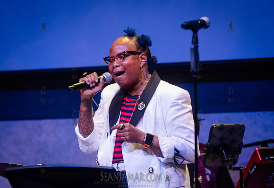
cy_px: 89
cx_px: 124
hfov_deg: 9.9
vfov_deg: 6.8
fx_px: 1589
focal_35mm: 207
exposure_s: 1/400
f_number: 3.5
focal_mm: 185
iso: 5000
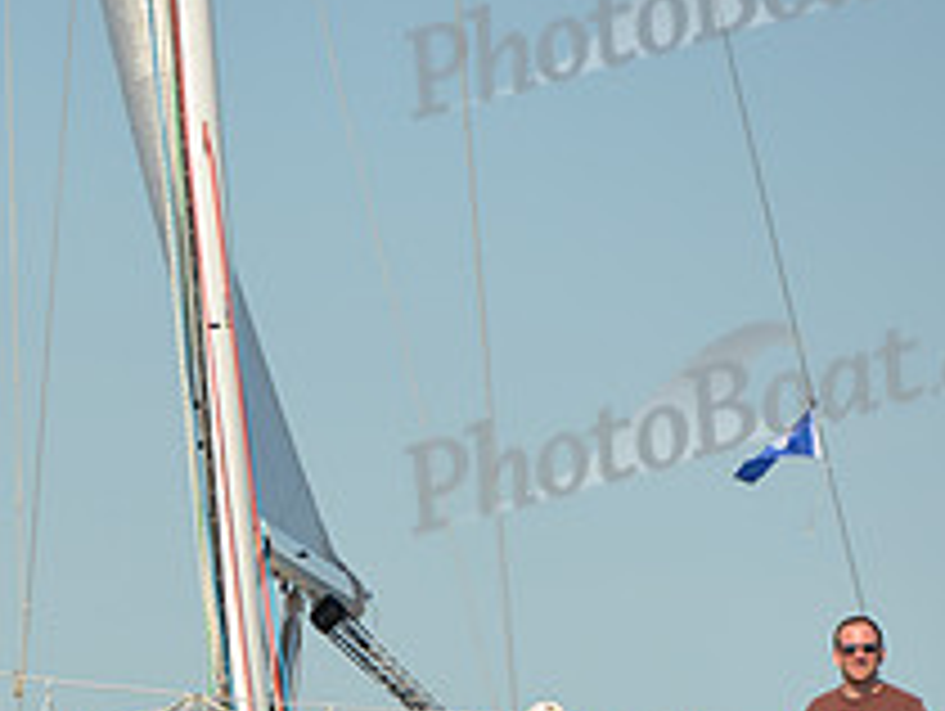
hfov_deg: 4.0
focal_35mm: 491
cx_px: 176
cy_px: 713
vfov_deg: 3.0
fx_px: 13419
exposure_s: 1/1250
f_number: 5
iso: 320
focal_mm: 185
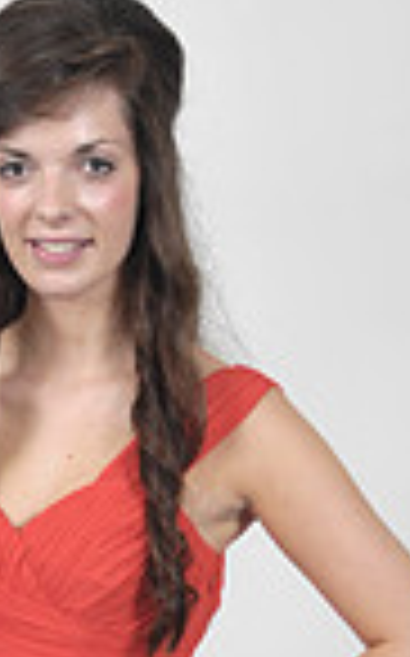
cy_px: 968
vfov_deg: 11.8
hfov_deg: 7.7
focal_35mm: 170
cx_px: 14
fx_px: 3045
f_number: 7.1
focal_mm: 42
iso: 1000
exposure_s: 1/160
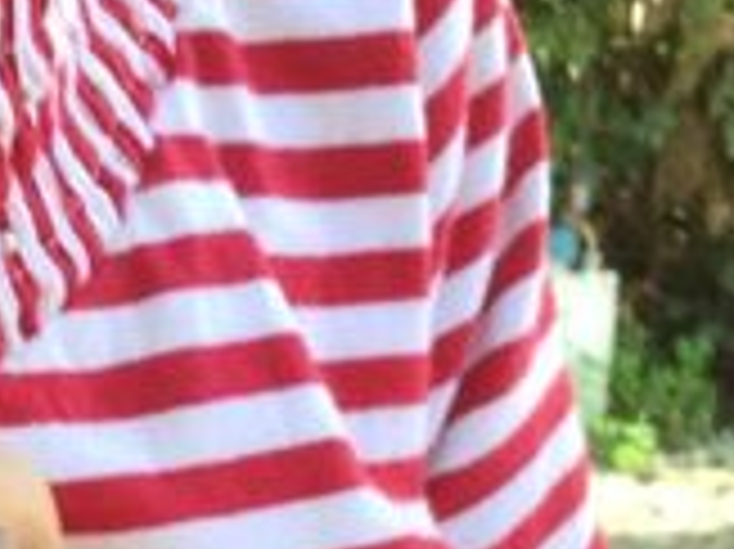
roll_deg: +3.8
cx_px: -257
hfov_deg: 12.5
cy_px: 900
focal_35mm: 152
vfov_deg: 9.4
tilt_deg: -23.7
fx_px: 3221
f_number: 2.4
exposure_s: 1/50
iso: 25
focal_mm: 3.3
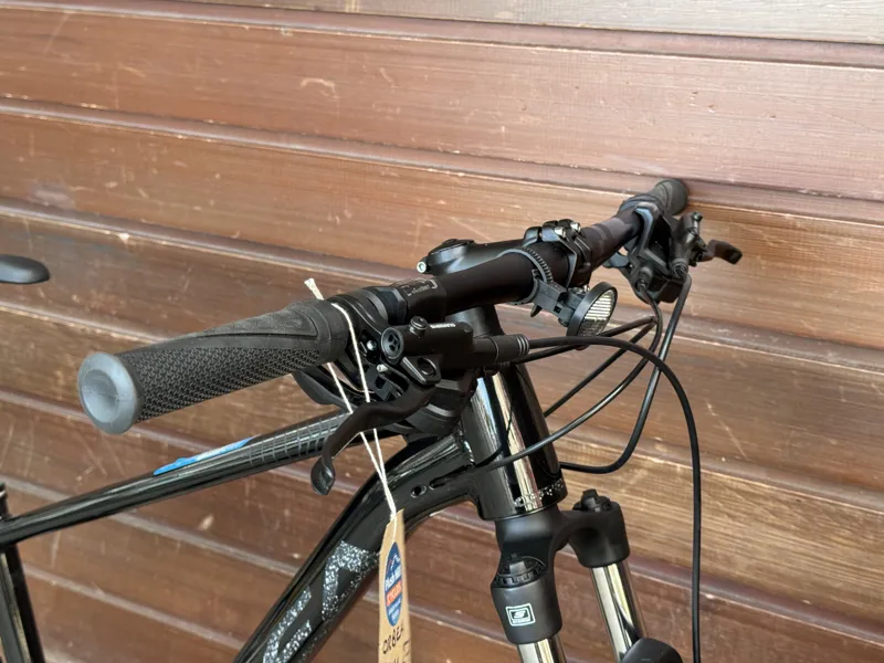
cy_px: 332
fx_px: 1226
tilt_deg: -17.3
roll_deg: -1.7
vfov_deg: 30.3
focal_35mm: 48
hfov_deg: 39.7
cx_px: 442
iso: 100
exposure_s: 1/92
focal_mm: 6.76
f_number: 1.78
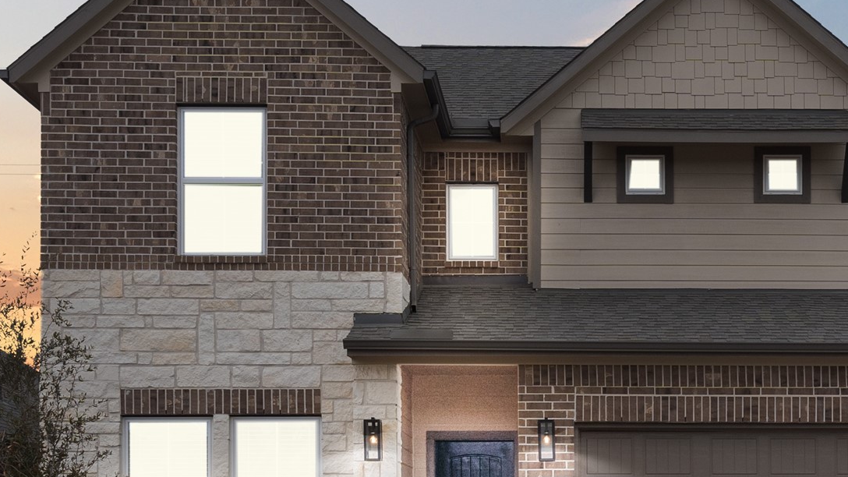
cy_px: 412
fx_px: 1552
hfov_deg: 30.3
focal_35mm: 69
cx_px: 585
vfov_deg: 17.3
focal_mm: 22
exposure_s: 1/320
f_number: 9
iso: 320
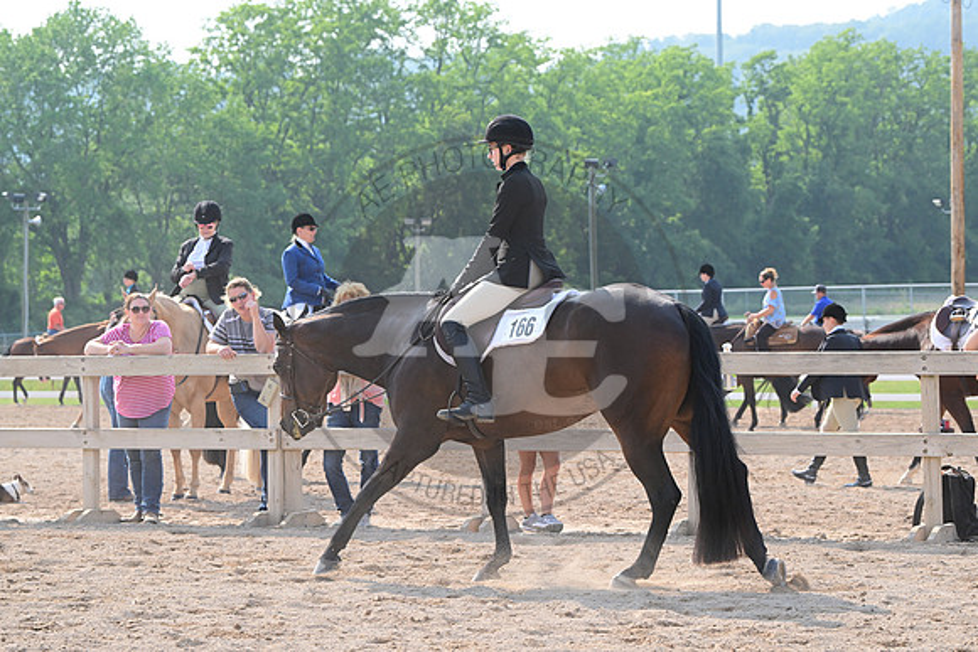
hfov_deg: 17.1
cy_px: 326
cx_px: 489
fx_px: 3261
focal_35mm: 120
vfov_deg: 11.4
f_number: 7.1
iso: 1000
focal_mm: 120
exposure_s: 1/1250
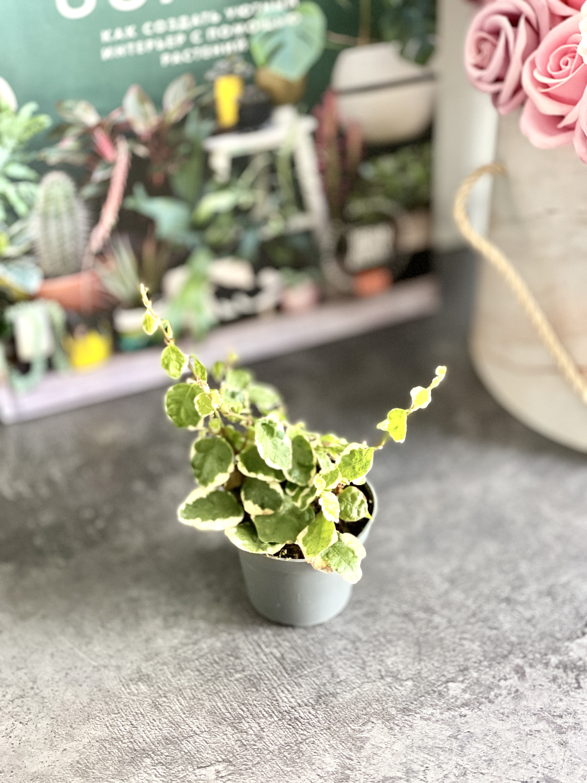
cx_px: 294
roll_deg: +0.0
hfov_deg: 22.9
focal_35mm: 64
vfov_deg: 30.3
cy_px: 392
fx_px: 1447
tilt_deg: -39.7
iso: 400
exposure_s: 1/35
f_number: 2.2
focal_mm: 7.5
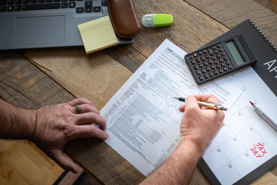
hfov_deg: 41.9
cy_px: 92
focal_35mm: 47
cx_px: 138
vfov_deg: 28.7
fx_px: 362
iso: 250
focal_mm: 47
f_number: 6.3
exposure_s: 1/15
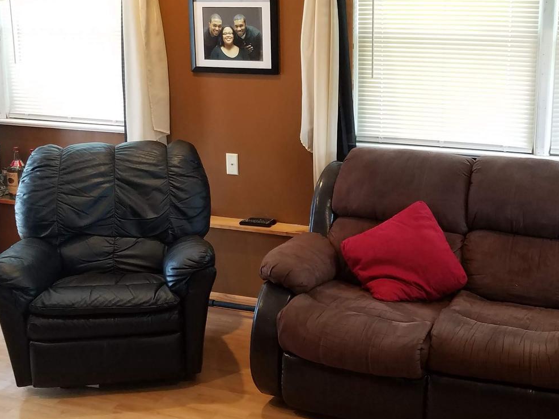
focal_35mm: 54
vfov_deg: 27.0
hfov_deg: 35.4
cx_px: 342
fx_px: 872
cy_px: 187
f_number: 1.7
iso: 125
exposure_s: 1/30
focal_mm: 4.2
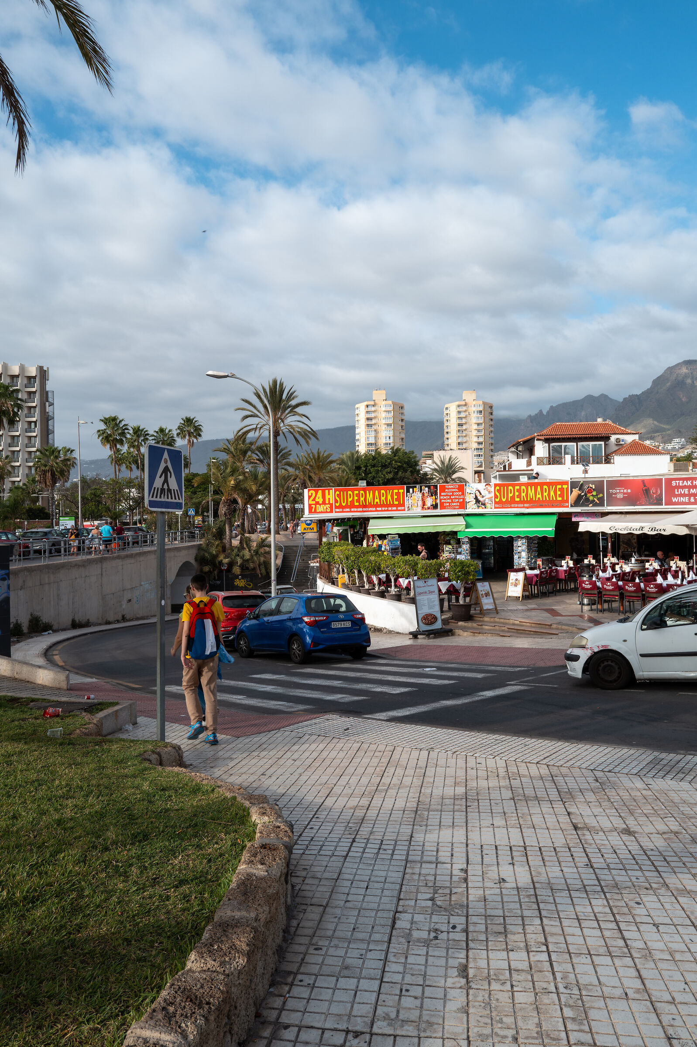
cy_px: 524
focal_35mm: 28
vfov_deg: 65.5
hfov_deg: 46.3
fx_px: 814
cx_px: 348
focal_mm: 28
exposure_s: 1/60
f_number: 14
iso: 100
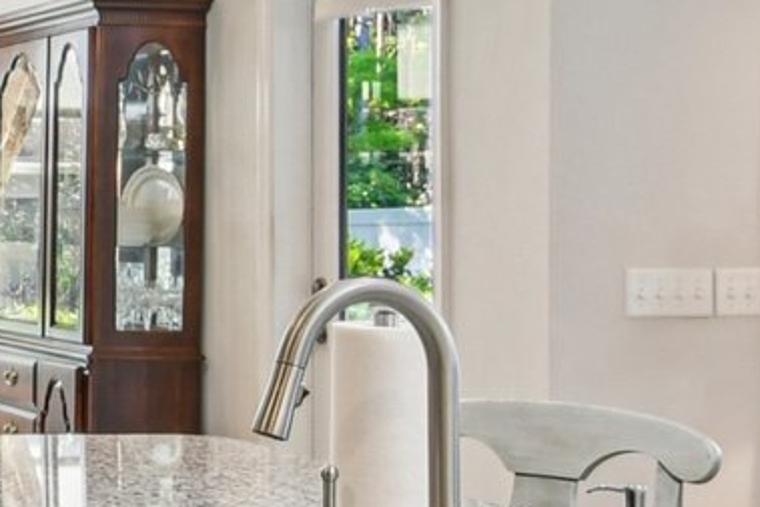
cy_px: 215
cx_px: -720
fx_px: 1711
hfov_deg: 18.0
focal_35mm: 81
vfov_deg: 16.9
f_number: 8
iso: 400
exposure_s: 1/6
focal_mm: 10
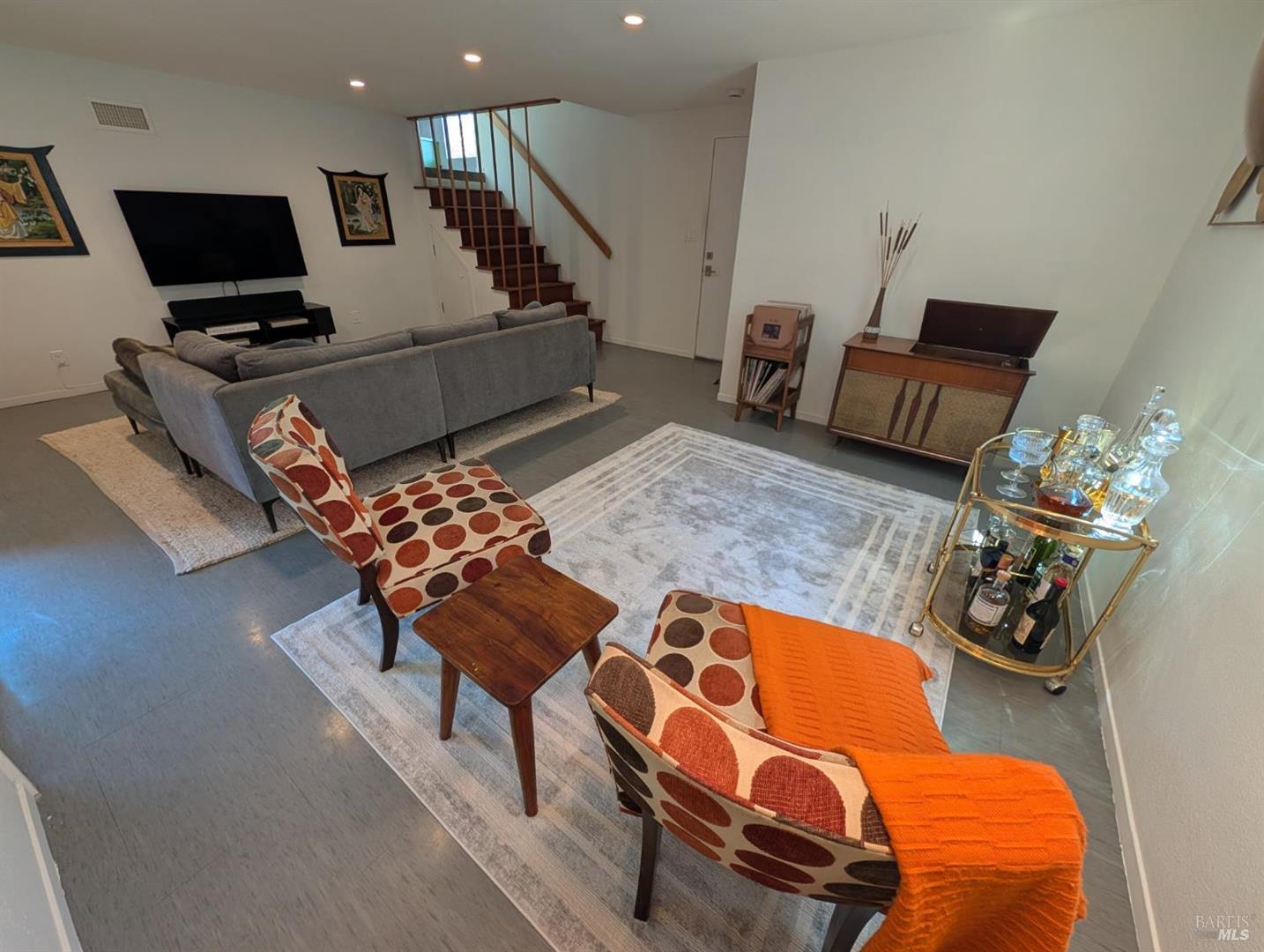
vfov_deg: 94.7
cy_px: 476
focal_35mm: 12
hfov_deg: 110.5
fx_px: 439
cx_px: 632
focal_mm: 2.02
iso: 111
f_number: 1.7
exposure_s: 1/60
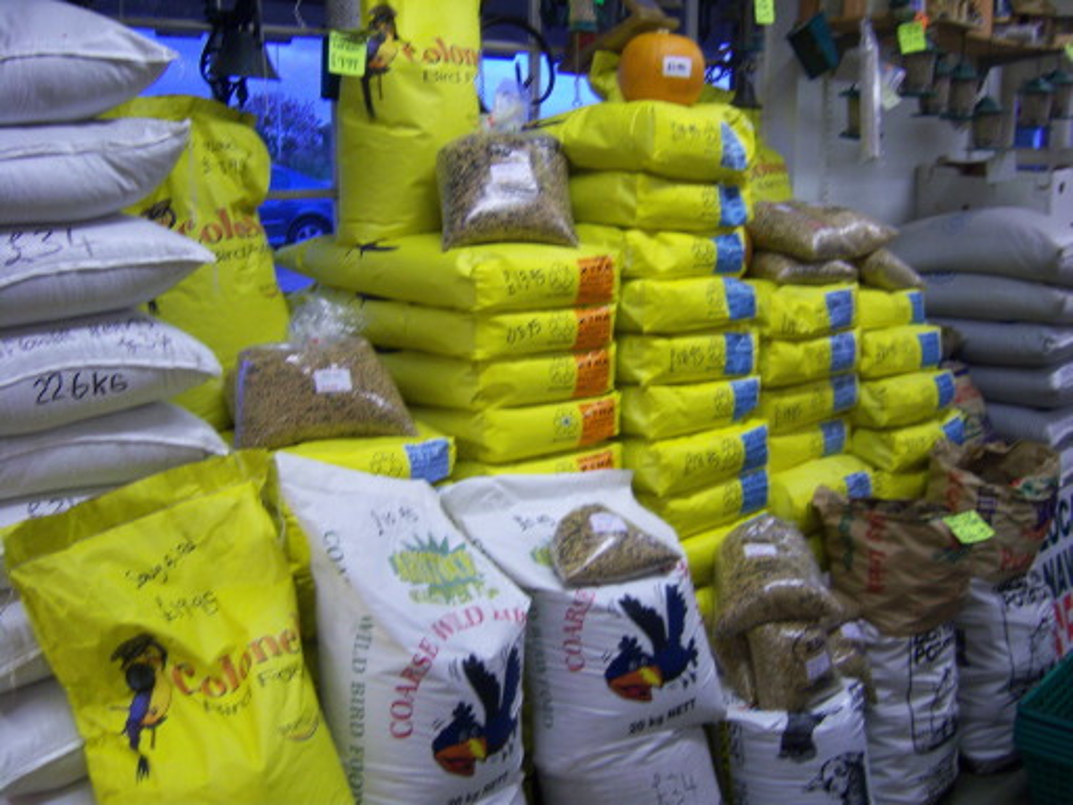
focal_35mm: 36
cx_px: 536
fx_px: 1116
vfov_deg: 39.7
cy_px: 402
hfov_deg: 51.4
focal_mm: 7.5
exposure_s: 1/40
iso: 160
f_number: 2.8
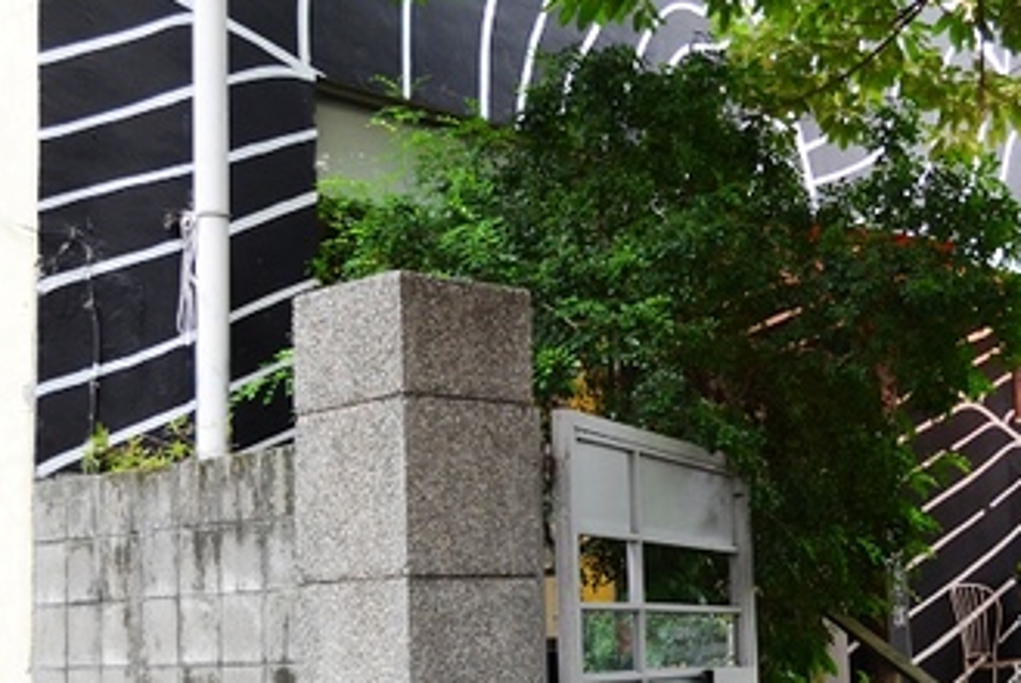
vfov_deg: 21.2
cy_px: 435
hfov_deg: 31.3
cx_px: 599
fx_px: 1817
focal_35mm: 64
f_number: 4
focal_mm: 22
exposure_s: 1/60
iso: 400
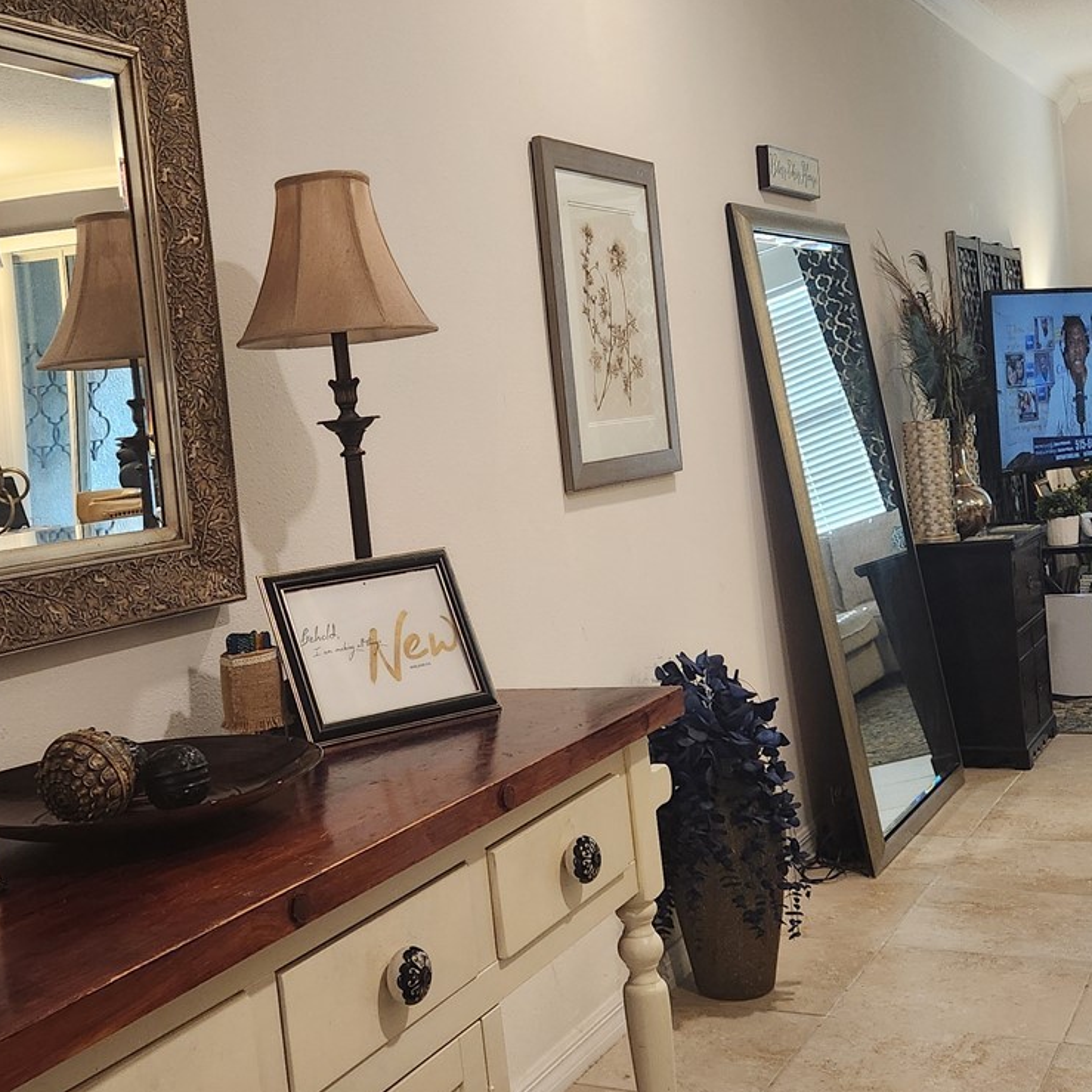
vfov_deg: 38.3
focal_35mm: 44
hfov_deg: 38.1
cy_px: 594
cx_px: 412
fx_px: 1570
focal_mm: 5.4
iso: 640
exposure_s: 1/120
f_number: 1.8
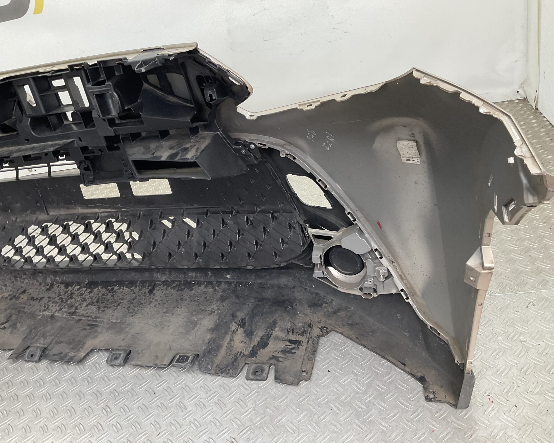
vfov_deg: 47.1
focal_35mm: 31
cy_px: 218
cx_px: 272
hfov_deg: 57.2
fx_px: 508
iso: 40
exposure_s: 1/120
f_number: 1.8
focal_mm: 3
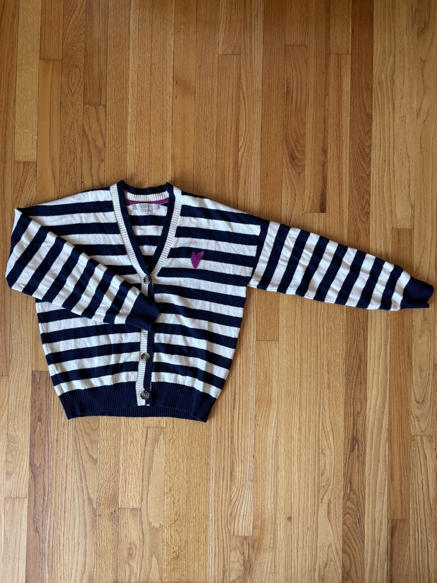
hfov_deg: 53.0
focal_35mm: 26
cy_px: 292
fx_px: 438
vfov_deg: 67.3
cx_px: 218
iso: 125
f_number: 1.6
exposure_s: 1/105
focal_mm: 5.96
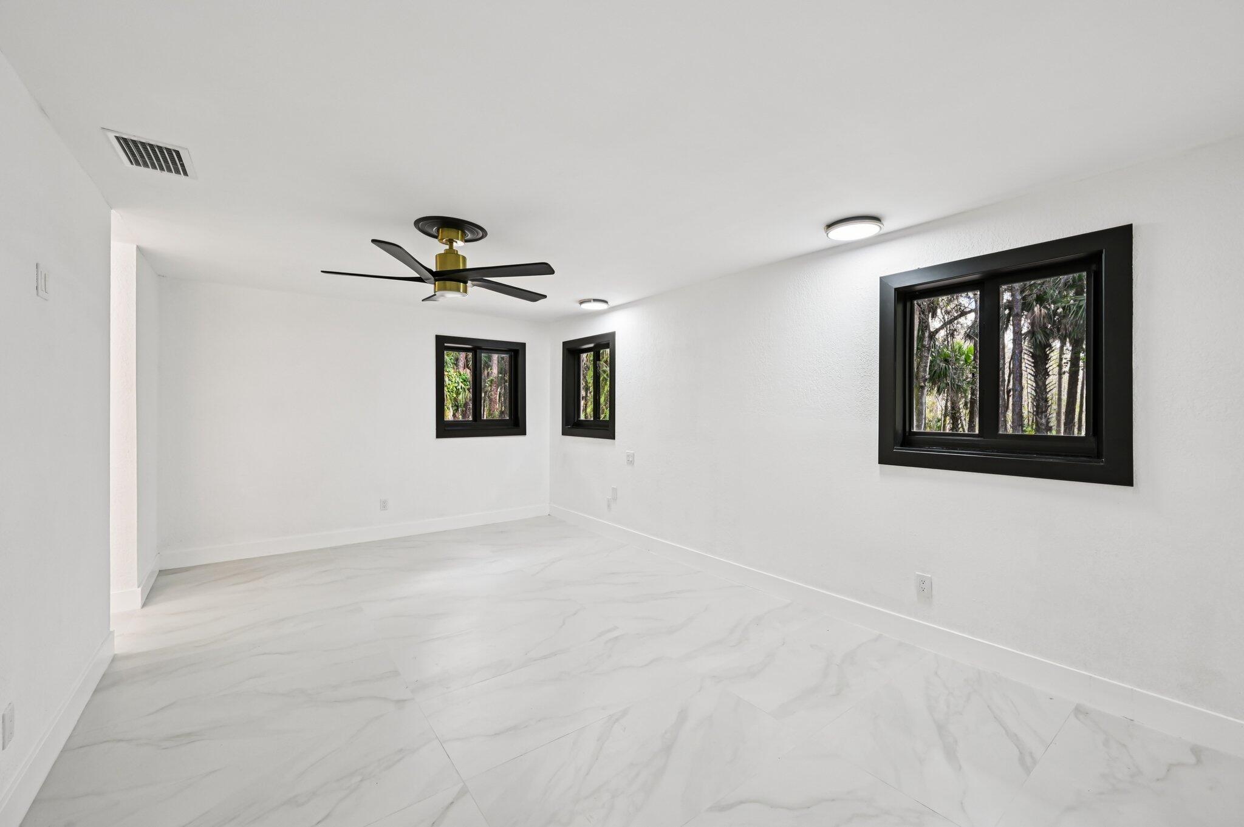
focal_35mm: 14
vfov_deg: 81.1
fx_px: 483
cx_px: 622
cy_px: 414
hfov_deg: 104.3
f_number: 8
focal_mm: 14
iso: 800
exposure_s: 1/50
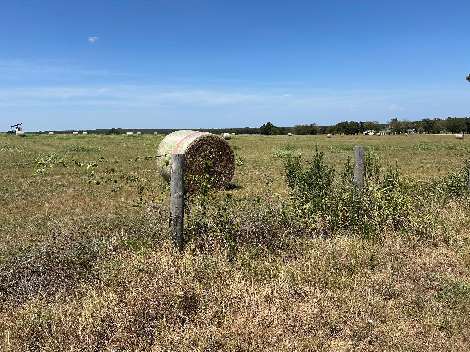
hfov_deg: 67.3
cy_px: 176
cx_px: 235
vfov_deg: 53.1
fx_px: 353
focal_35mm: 26
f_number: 1.5
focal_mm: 5.7
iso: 50
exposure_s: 1/5587
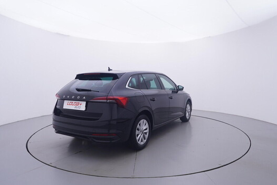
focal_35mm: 24
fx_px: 181
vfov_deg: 54.2
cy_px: 92
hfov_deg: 74.8
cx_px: 144
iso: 200
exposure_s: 1/80
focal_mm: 15
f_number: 5
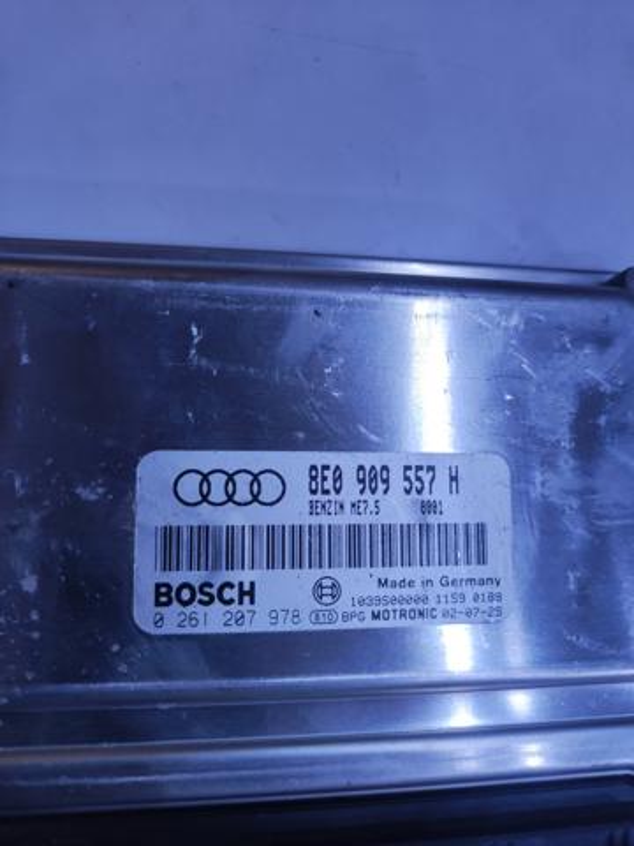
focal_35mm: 25
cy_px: 423
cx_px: 317
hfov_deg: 54.9
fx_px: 611
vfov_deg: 69.4
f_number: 1.79
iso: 172
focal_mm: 4.7
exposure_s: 1/120
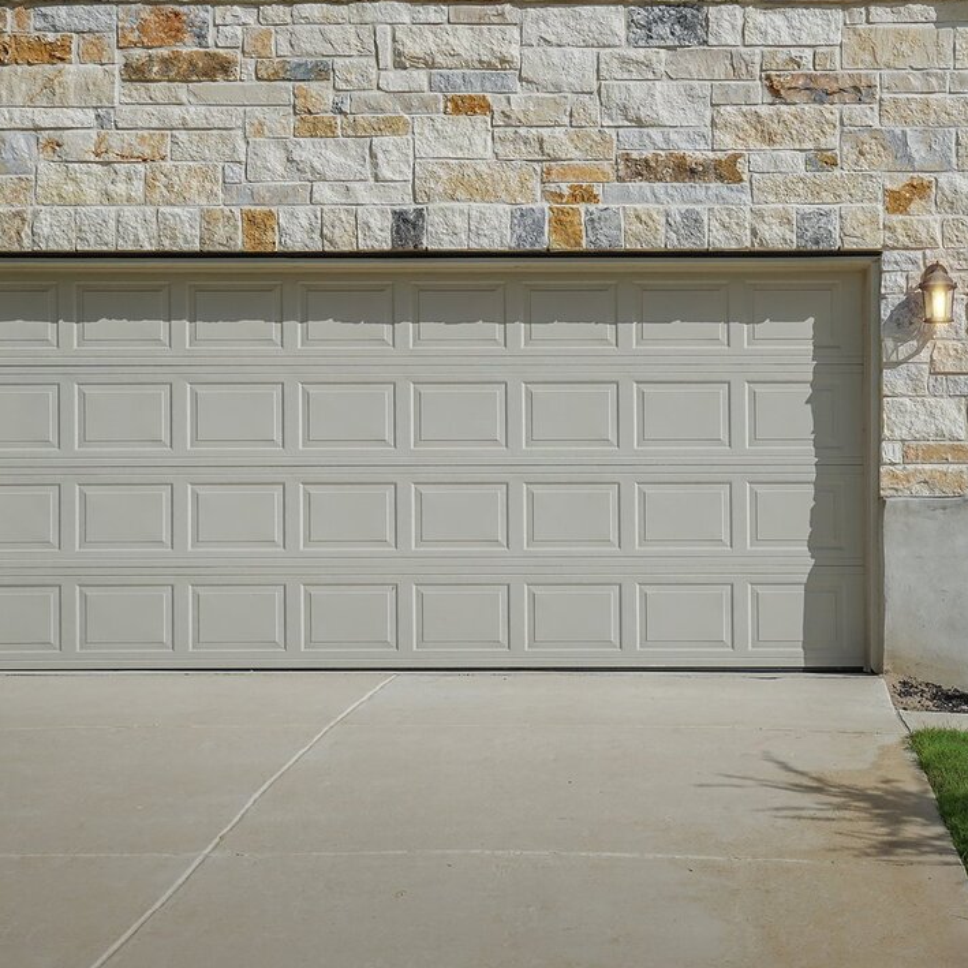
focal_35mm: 68
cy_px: 242
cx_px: 646
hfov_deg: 25.2
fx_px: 2151
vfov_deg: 25.1
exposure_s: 1/320
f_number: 8
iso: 200
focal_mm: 35
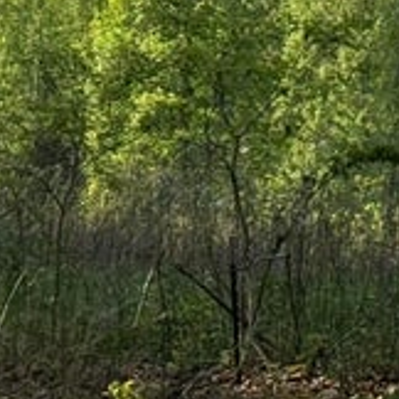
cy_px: -187
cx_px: 676
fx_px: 2908
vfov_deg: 7.7
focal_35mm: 223
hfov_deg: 7.6
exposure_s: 1/4329
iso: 80
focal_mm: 6.76
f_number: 1.78
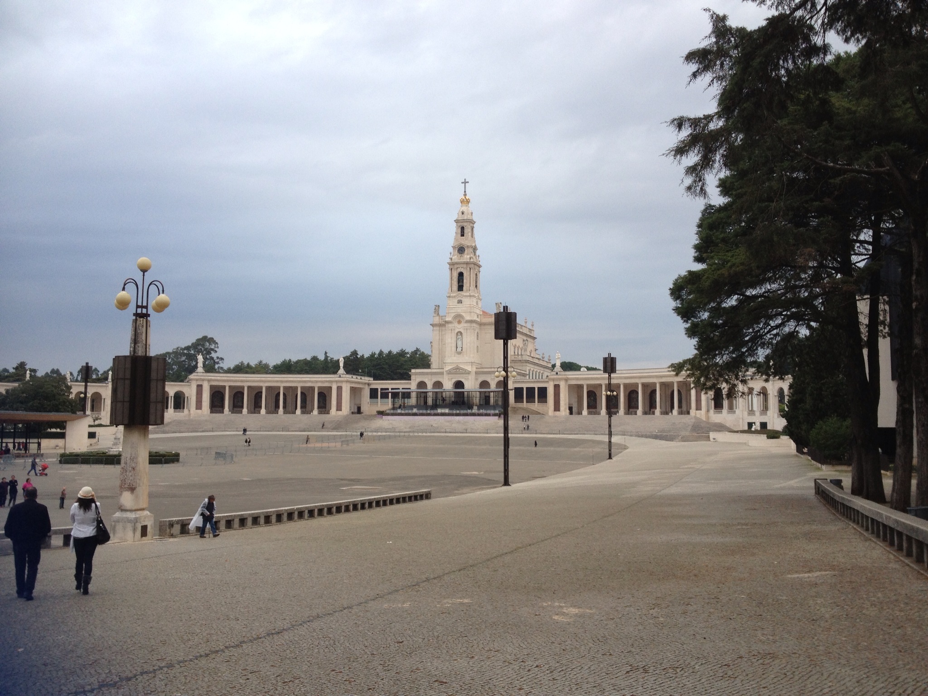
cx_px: 464
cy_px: 348
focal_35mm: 35
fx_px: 938
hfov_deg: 52.6
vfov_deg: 40.7
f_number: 2.4
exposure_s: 1/120
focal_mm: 4.28
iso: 50
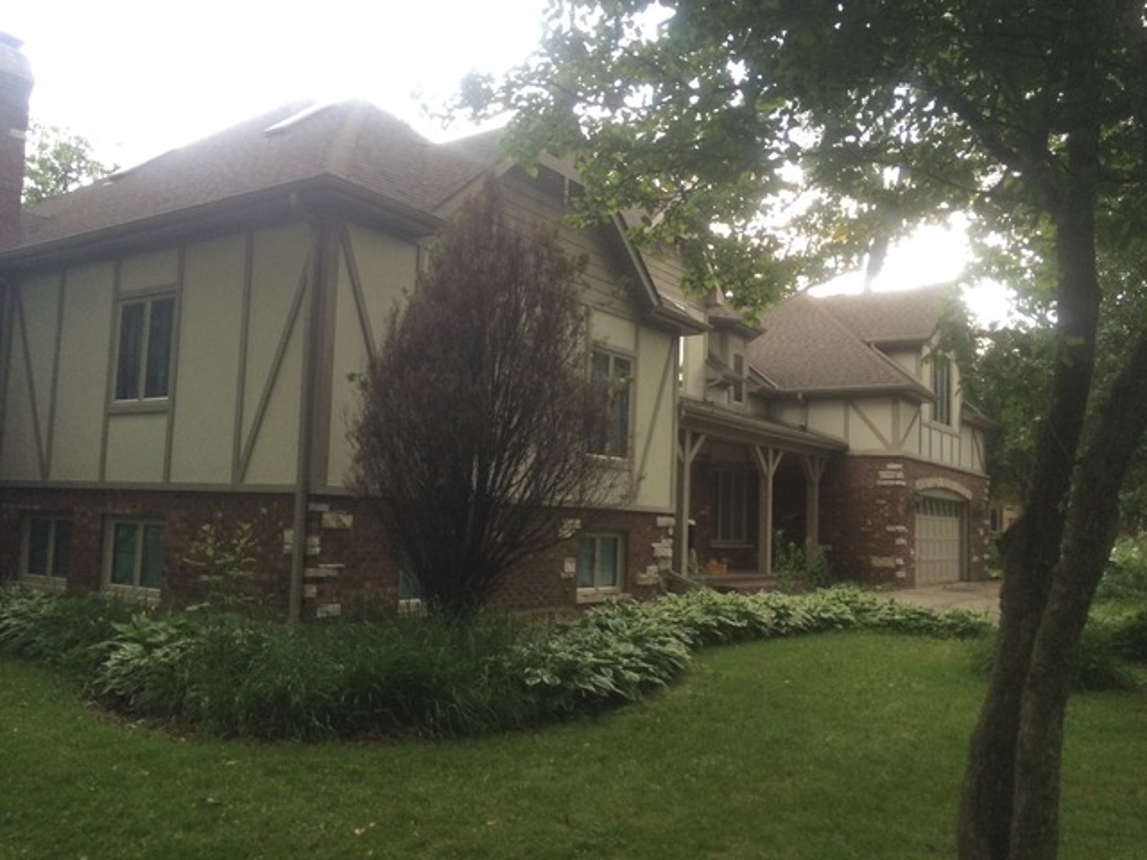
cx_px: 574
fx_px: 961
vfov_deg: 48.2
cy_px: 430
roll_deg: -2.3
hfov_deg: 61.7
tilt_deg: +5.9
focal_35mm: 29
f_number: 2.2
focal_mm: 4.15
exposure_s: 1/30
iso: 64
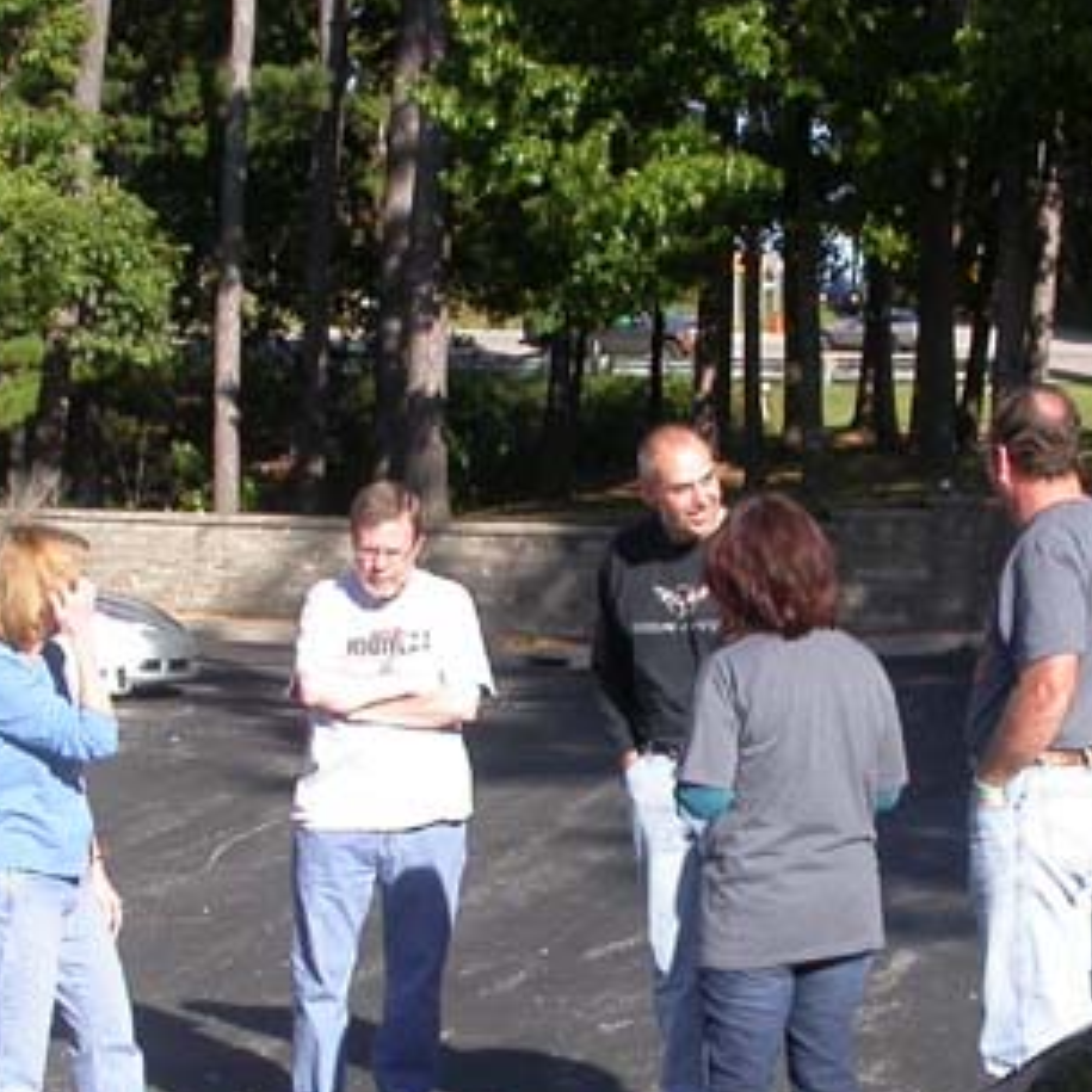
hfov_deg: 19.7
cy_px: 784
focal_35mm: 88
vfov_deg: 19.6
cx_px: 634
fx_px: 3141
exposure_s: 1/250
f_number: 6
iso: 100
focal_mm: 7.85
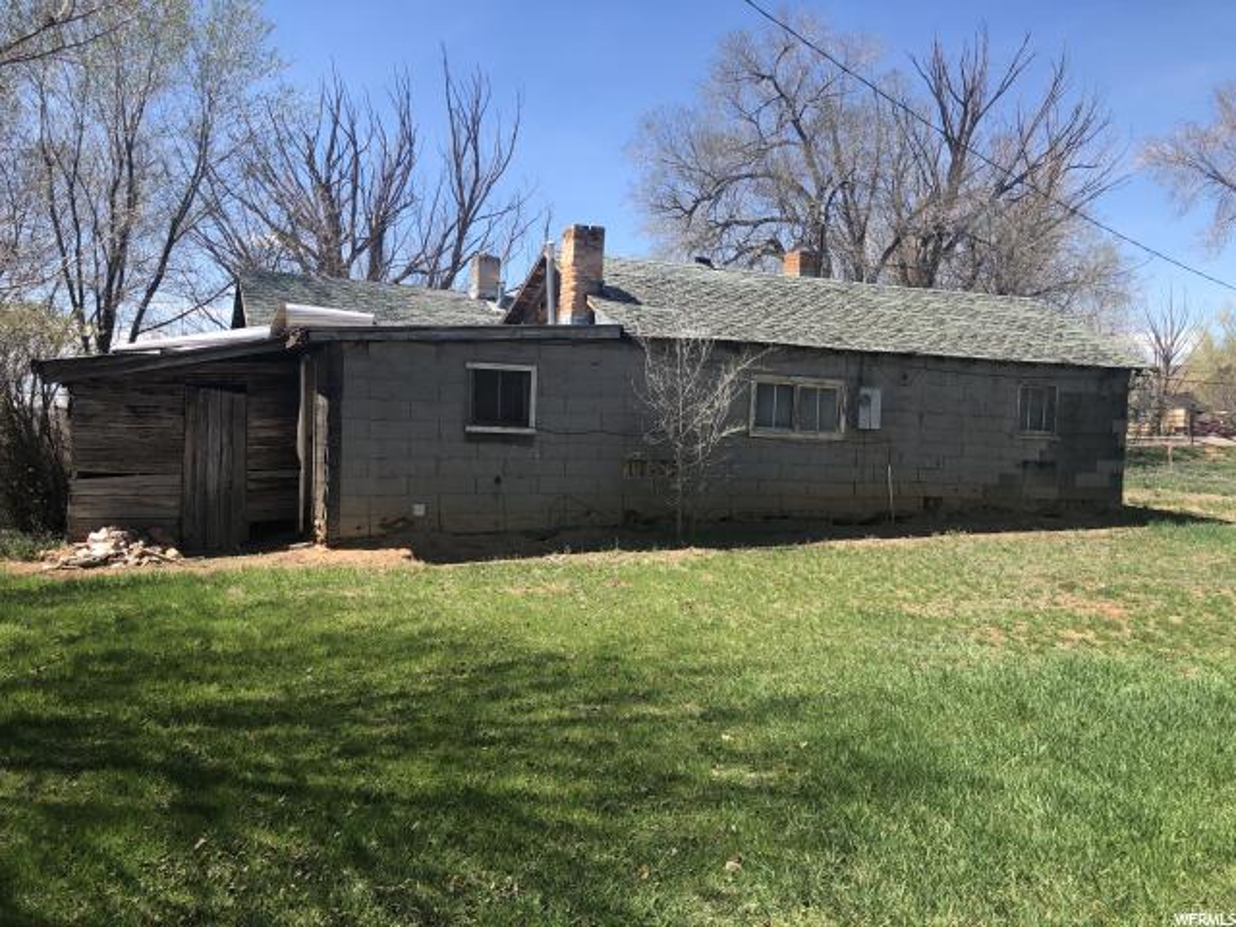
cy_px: 464
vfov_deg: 49.7
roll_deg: -0.8
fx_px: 1000
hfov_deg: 63.4
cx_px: 618
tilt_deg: +0.0
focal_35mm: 28
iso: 20
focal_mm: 4
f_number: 1.8
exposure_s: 1/1021
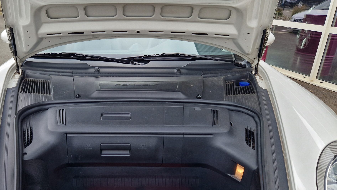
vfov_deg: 34.3
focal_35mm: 34
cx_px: 134
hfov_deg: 57.5
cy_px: 128
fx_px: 304
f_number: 1.8
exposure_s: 1/622
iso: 50
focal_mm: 5.4
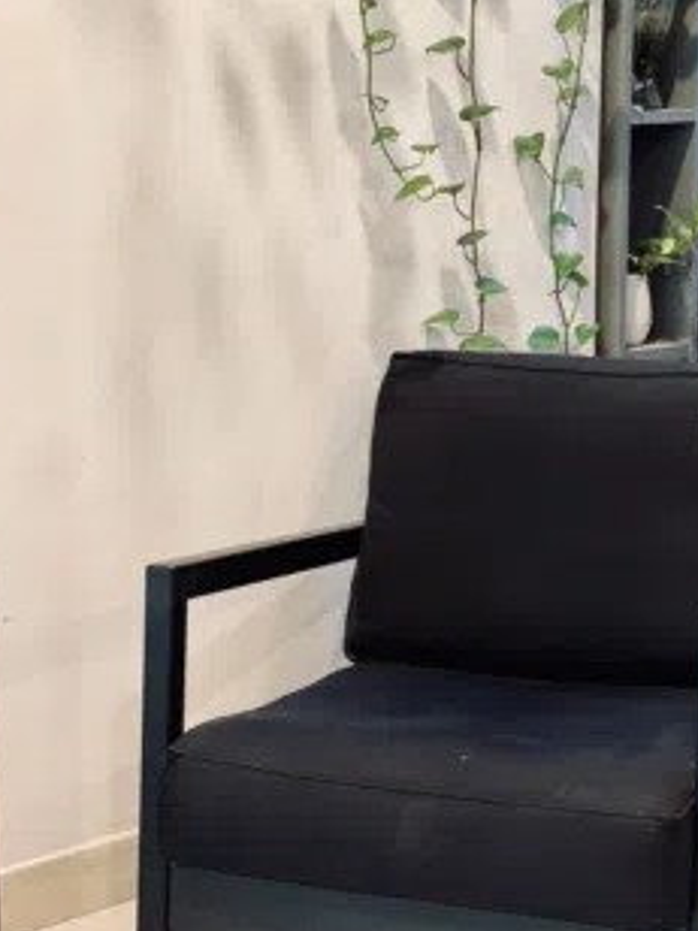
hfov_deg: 17.8
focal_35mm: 83
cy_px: 529
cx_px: 414
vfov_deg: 23.5
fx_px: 2231
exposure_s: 1/33
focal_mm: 7.5
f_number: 2.2
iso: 400
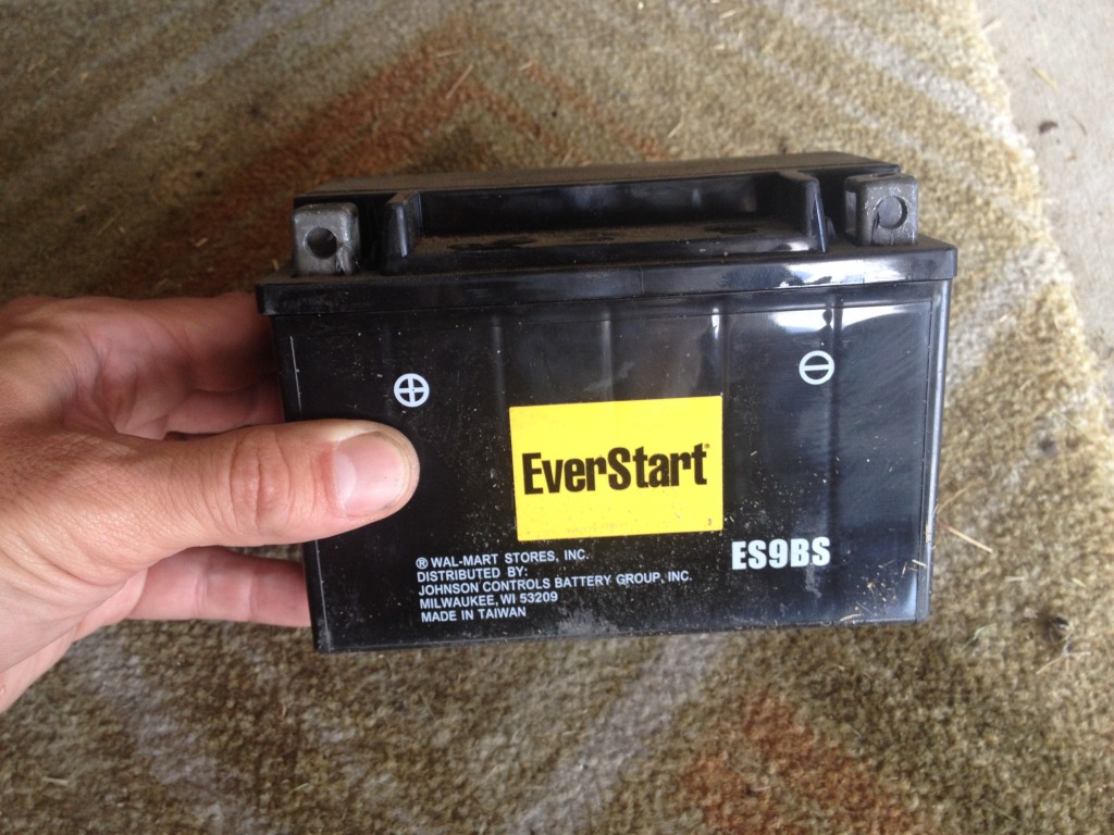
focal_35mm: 35
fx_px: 1126
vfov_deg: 40.7
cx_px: 557
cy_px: 418
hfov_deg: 52.6
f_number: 2.4
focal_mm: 4.28
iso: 64
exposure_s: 1/60
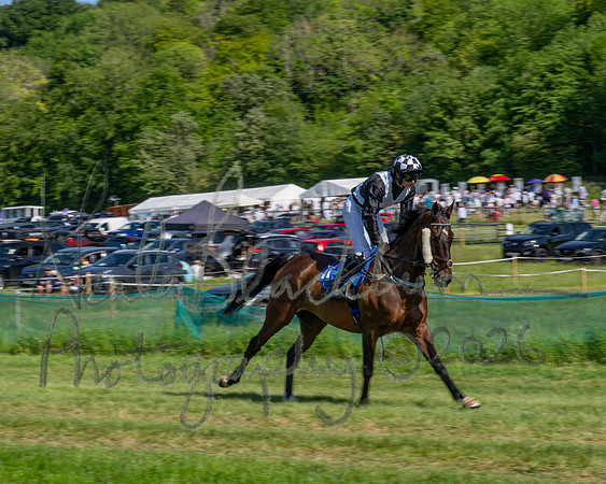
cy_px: 242
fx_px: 2141
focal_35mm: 119
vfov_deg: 12.9
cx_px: 303
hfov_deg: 16.1
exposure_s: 1/160
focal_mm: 71
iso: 160
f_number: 14
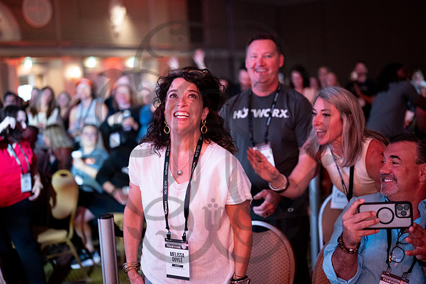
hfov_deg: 39.6
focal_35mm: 50
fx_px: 592
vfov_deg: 27.0
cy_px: 142
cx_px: 213
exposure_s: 1/125
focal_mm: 50
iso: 2000
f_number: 1.8
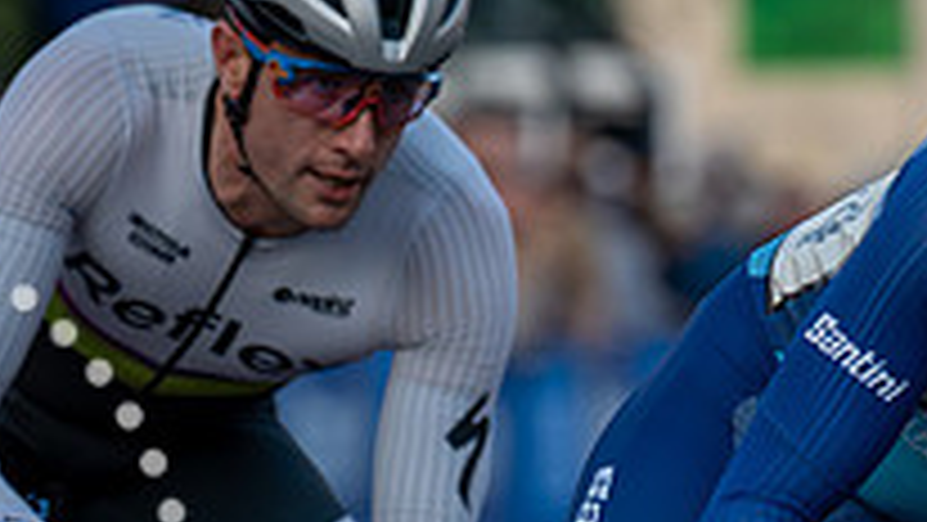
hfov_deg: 2.7
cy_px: 332
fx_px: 19522
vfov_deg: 1.5
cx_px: 638
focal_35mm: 794
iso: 1000
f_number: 3.2
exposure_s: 1/800
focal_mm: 152
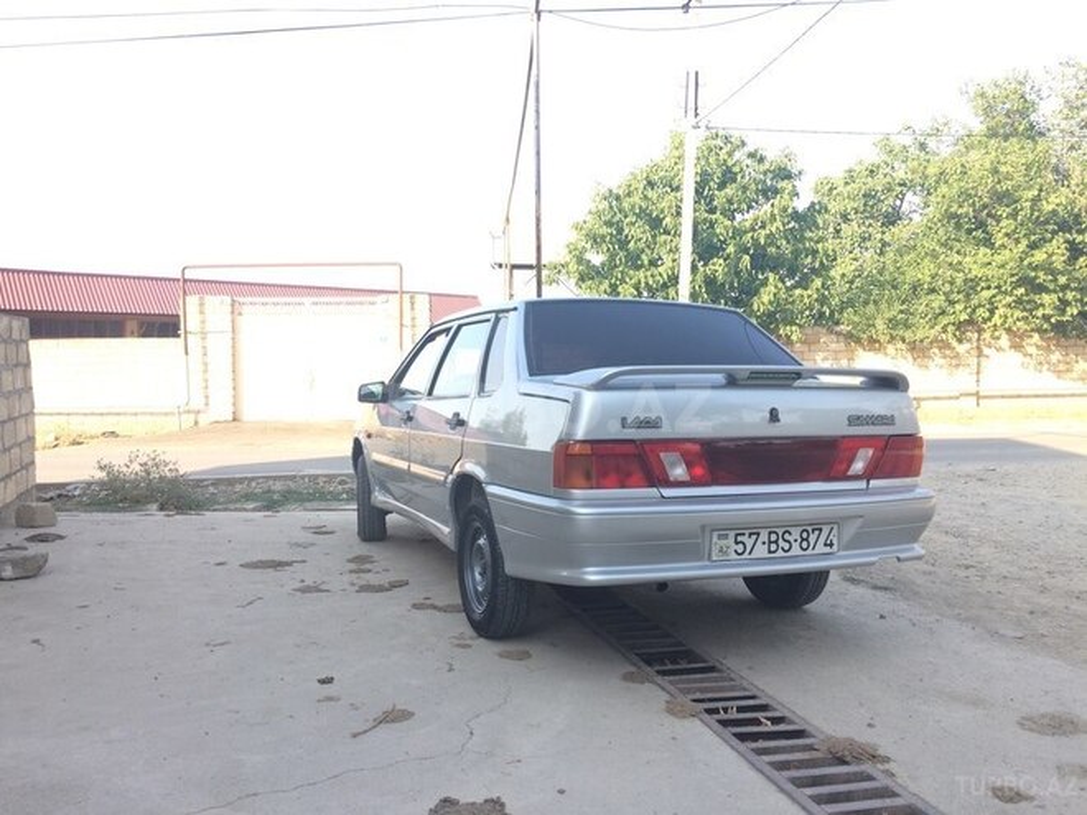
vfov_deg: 48.2
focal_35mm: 29
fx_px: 911
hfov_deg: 61.7
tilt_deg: +0.2
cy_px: 408
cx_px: 544
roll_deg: +0.5
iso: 32
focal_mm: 4.15
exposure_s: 1/263
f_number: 2.2
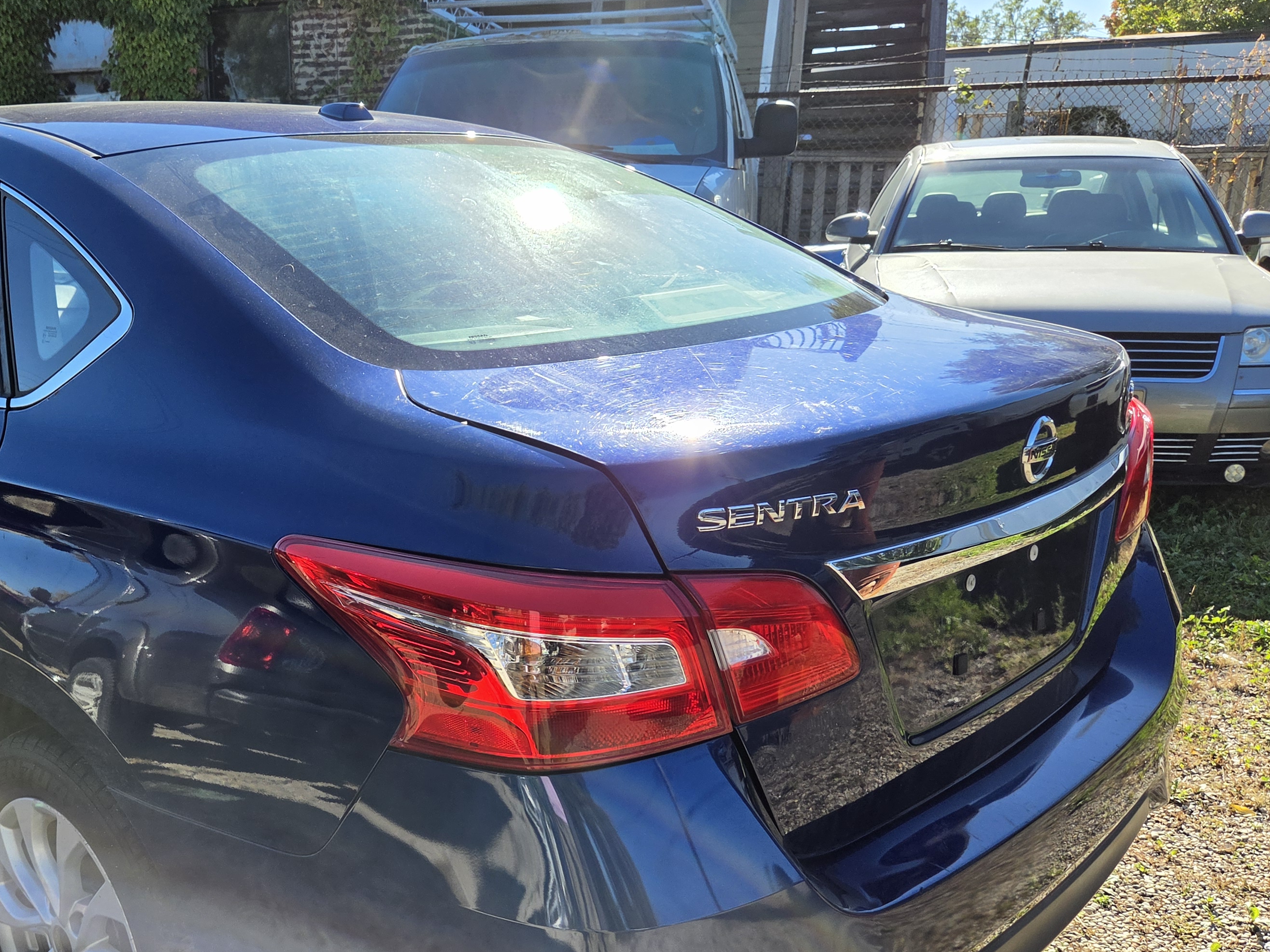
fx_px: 1284
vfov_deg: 40.3
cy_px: 617
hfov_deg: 51.1
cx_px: 371
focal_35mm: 35
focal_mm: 5.4
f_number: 1.8
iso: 80
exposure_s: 1/2723
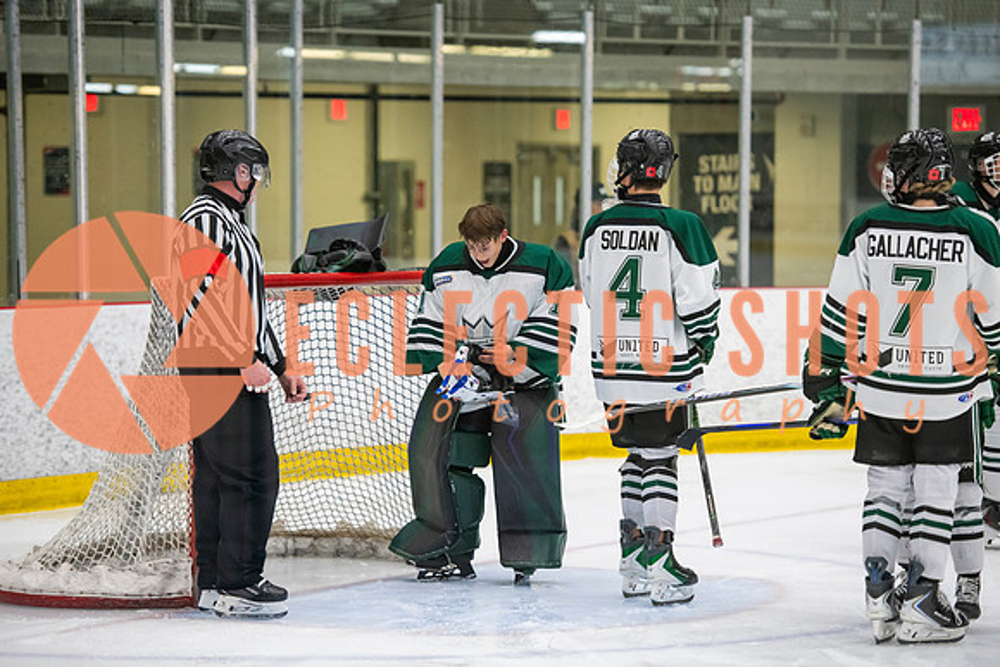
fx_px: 3923
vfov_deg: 9.7
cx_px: 500
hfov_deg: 14.5
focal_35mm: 141
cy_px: 334
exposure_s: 1/640
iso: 2000
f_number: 3.2
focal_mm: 135
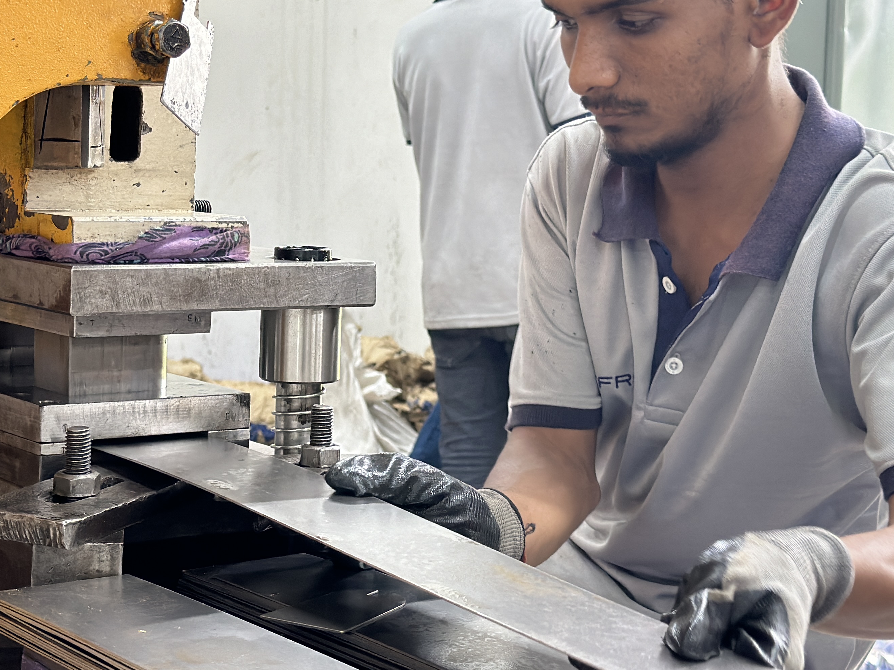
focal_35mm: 73
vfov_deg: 20.1
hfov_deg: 26.6
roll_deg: -2.0
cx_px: 368
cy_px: 267
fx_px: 1885
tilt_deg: -4.3
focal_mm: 6.86
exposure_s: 1/50
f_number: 1.78
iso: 250
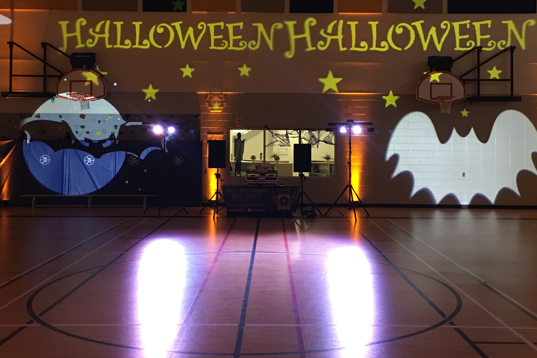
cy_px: 131
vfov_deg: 31.7
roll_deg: -1.2
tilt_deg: +1.5
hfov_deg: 46.4
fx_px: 626
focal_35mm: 42
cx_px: 279
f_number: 2.2
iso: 100
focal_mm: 4.15
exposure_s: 1/8
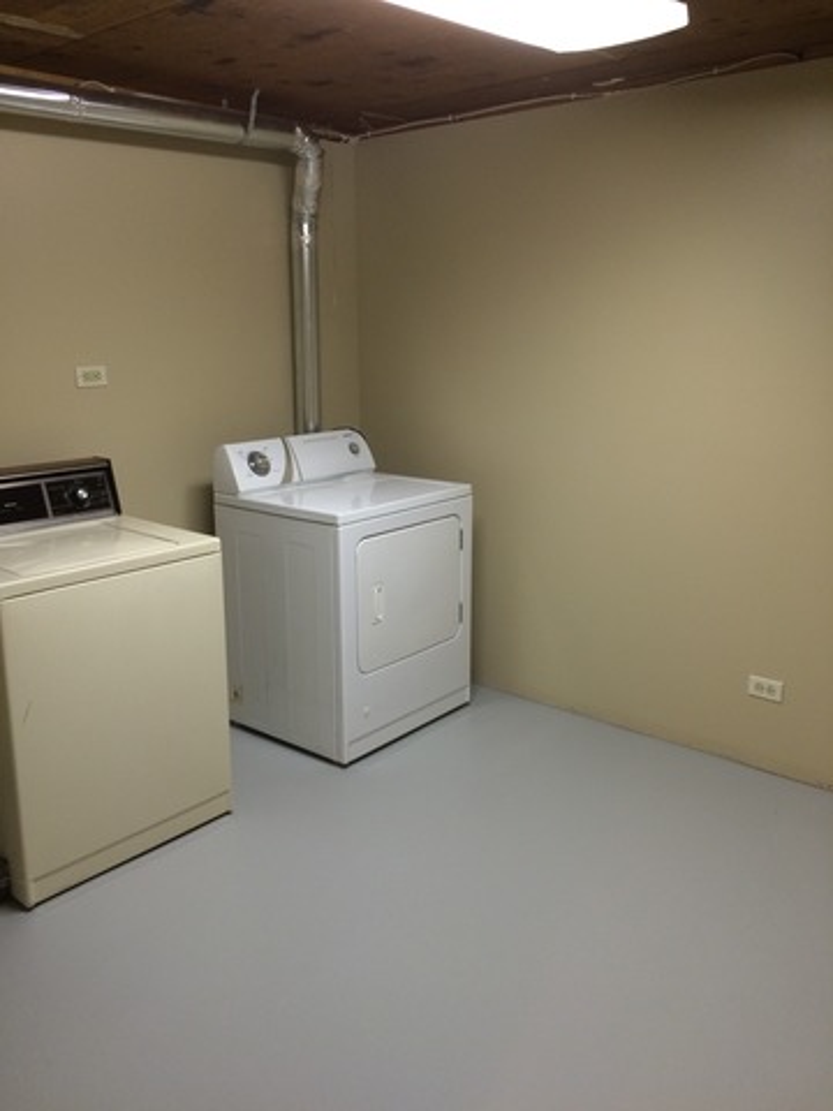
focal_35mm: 29
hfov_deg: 48.2
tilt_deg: -14.3
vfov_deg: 61.7
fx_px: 930
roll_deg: +2.1
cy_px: 556
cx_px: 416
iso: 160
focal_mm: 4.15
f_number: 2.2
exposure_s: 1/30
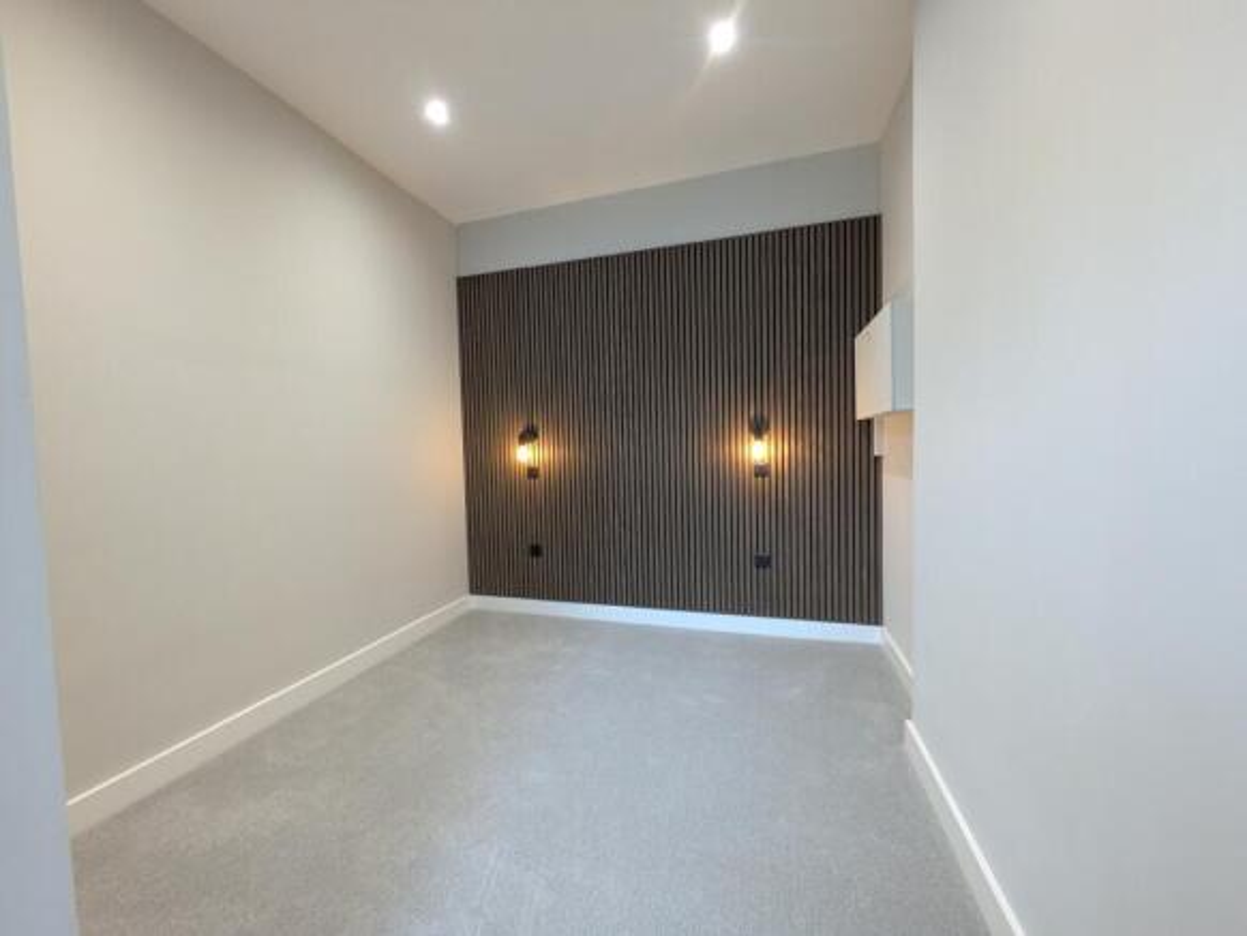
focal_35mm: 14
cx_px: 624
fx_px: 505
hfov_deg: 102.0
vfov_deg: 85.7
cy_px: 468
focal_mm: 1.83
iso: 146
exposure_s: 1/33.3
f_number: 2.2
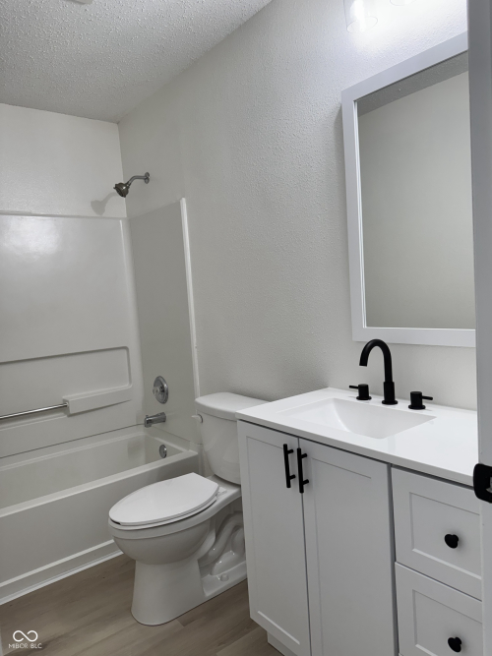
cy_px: 328
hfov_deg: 56.8
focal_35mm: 24
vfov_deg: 71.6
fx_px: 455
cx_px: 246
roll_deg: +4.7
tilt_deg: -4.4
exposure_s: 1/167
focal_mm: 6.76
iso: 100
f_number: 1.78
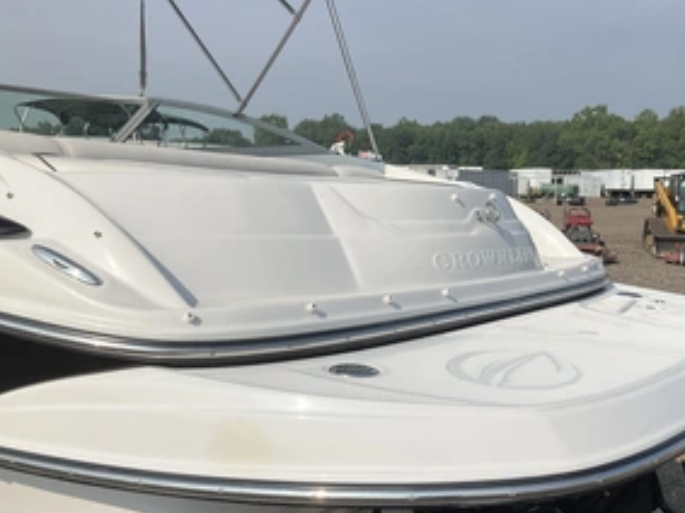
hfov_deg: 45.4
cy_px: 283
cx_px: 424
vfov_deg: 35.1
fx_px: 811
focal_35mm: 41
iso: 25
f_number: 1.8
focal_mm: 3
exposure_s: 1/4785
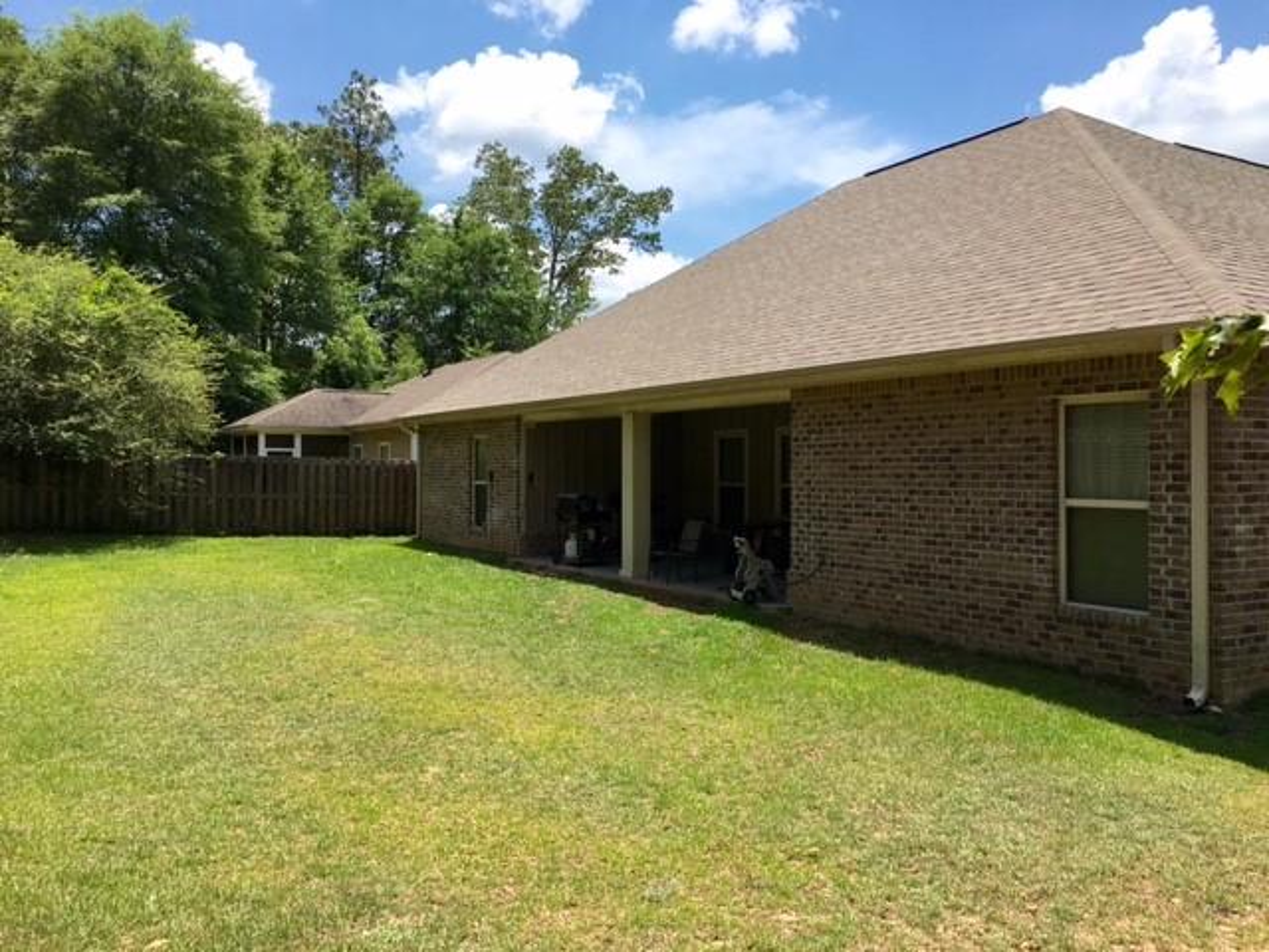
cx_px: 634
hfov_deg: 61.7
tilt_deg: +0.4
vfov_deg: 48.2
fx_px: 1063
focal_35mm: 29
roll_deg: -0.5
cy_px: 476
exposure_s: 1/1637
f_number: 2.2
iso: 25
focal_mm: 4.15
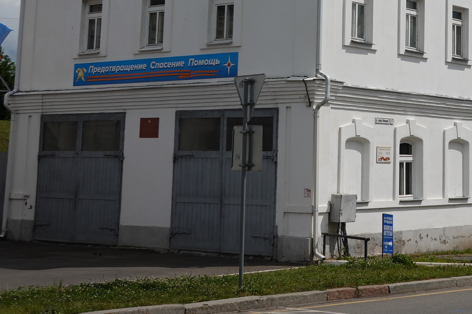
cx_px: 441
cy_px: -19
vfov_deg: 16.0
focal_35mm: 83
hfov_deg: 23.7
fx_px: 1088
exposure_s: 1/1000
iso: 100
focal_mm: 13.84
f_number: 5.6
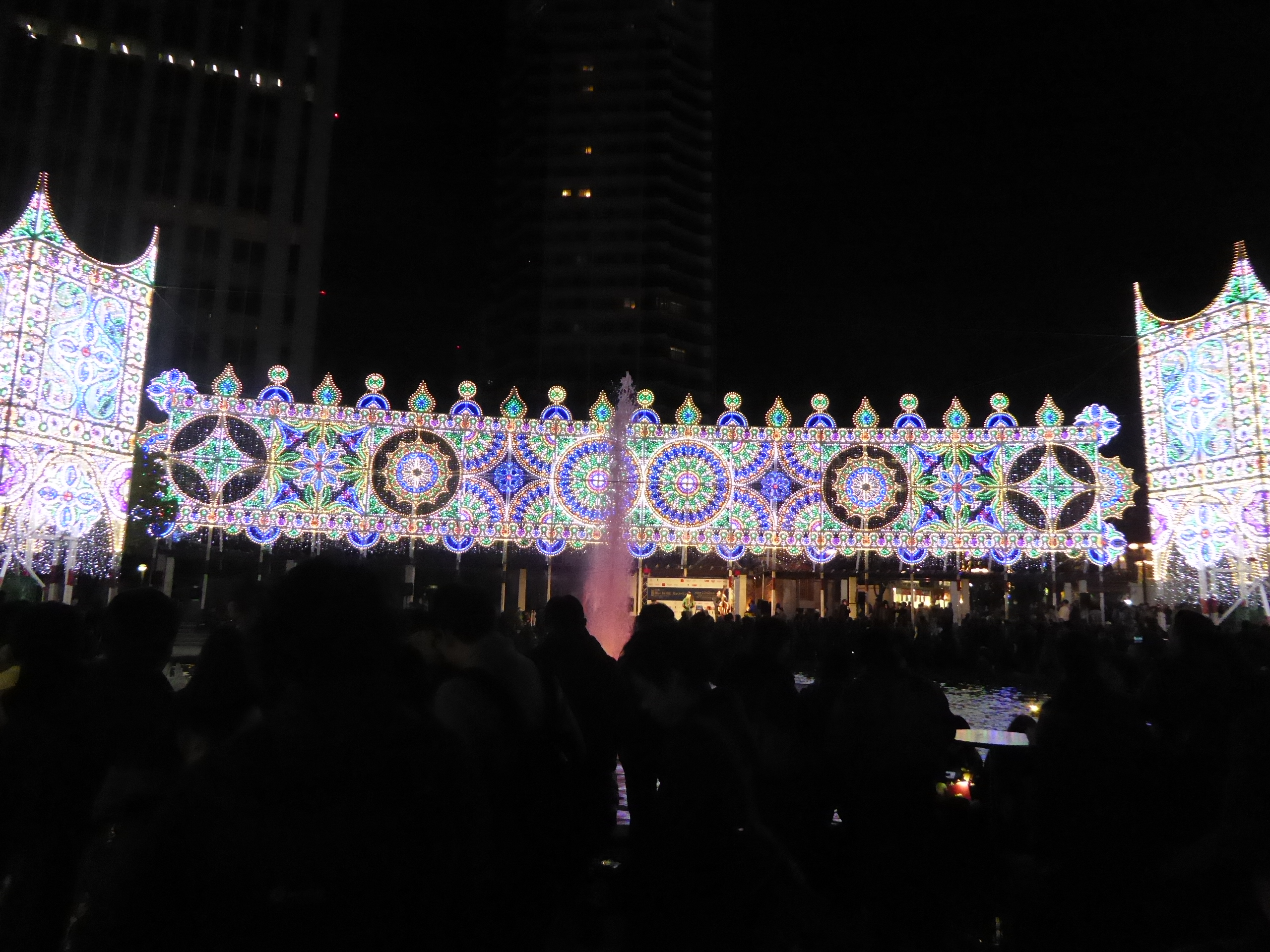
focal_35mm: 25
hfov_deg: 69.4
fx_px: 917
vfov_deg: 54.9
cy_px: 476
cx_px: 635
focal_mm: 4.3
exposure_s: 1/100
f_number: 3.3
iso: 1600
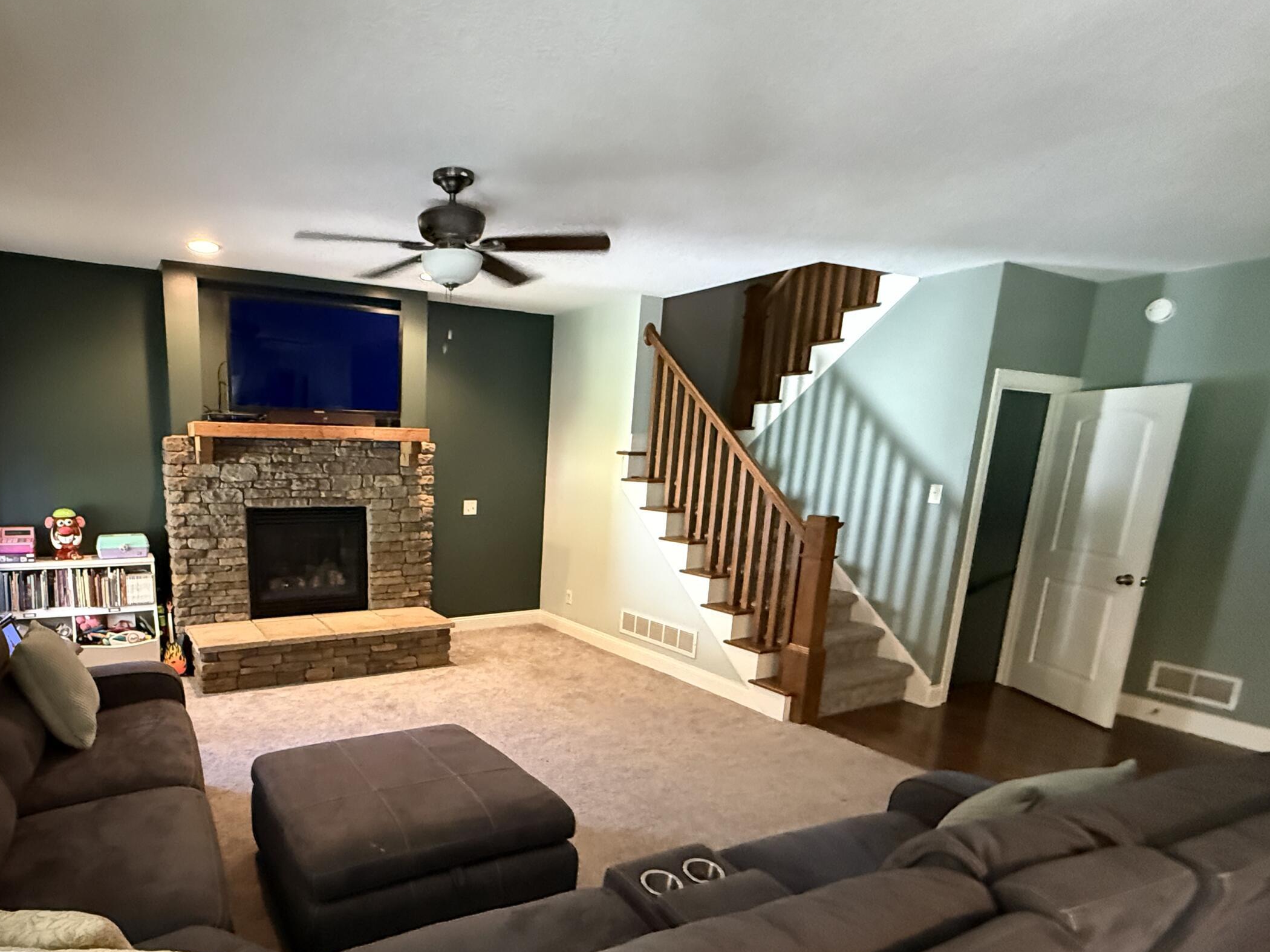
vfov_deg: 64.9
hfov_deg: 79.6
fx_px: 734
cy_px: 603
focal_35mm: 20
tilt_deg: -12.0
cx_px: 448
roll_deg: -1.2
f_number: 2.2
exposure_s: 1/60
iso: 1250
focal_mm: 2.22
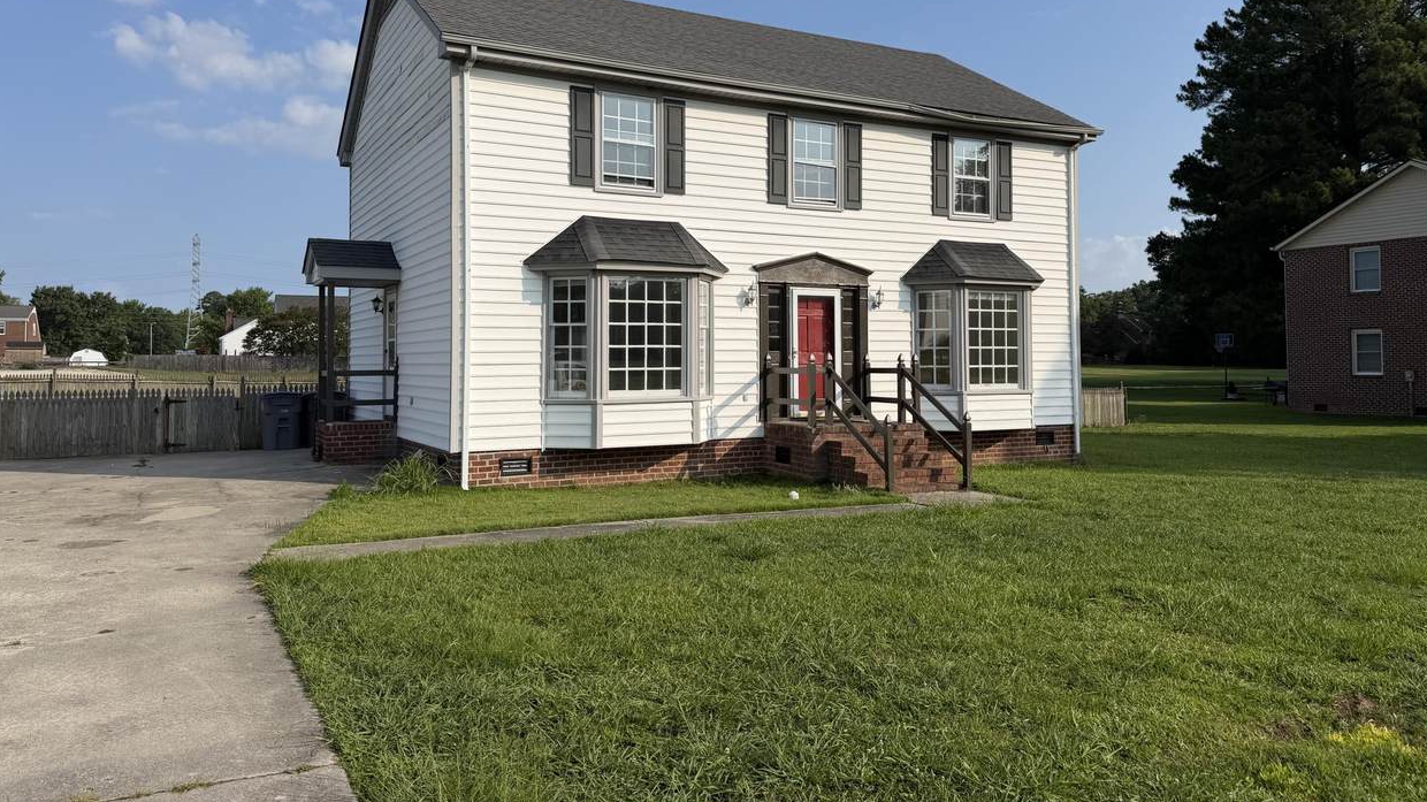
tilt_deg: +1.9
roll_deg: +0.3
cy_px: 316
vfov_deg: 42.6
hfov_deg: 69.9
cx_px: 733
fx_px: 1021
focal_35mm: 27
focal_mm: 6.76
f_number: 1.78
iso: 80
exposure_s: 1/5714
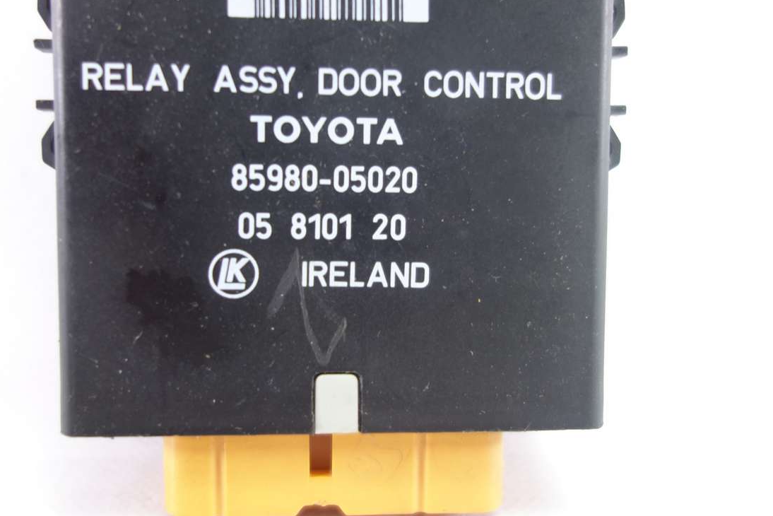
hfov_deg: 54.4
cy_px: 206
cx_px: 368
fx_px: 752
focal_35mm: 35
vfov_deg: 37.7
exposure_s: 1/40
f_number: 1.8
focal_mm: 10.4
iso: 125
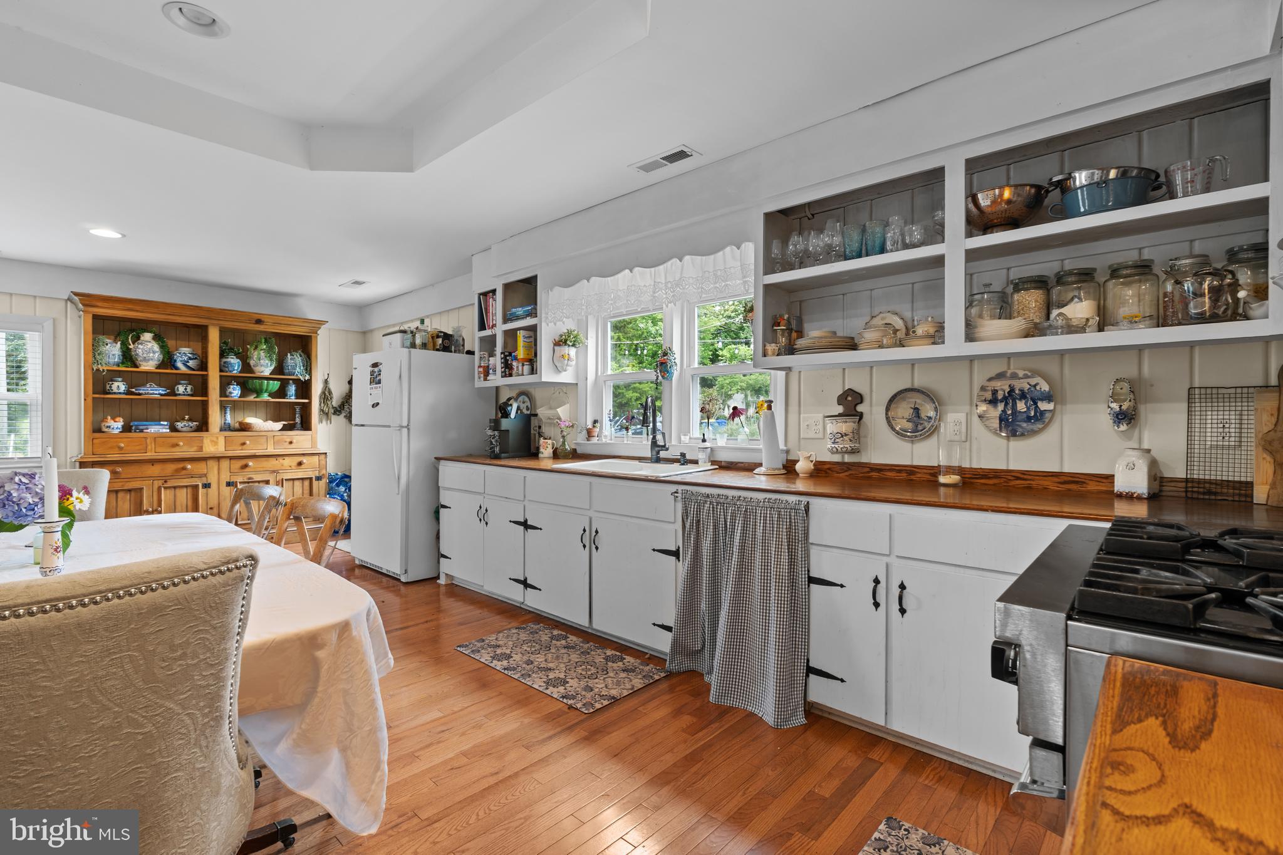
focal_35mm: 16
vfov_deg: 72.0
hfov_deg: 95.0
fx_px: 588
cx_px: 642
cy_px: 428
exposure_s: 1
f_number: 7.1
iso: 250
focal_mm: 11
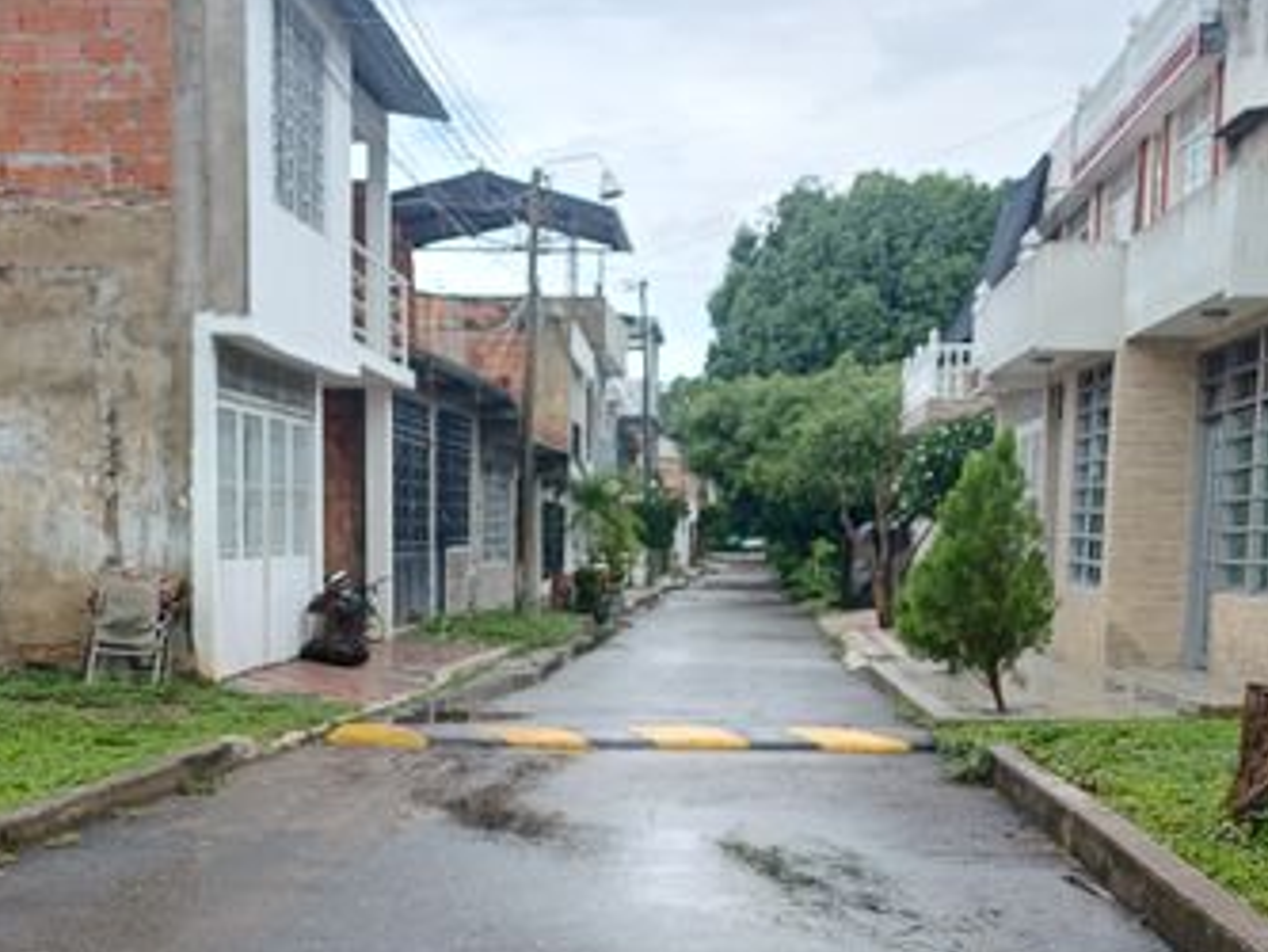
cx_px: 558
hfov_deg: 38.1
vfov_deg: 28.6
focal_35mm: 50
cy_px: 731
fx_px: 1832
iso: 50
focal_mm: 4.65
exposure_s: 1/355
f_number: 1.8
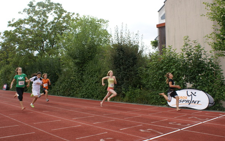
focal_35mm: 34
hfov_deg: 56.7
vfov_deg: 37.3
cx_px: 113
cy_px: 74
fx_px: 209
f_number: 5.6
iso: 100
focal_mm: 22
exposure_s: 1/250
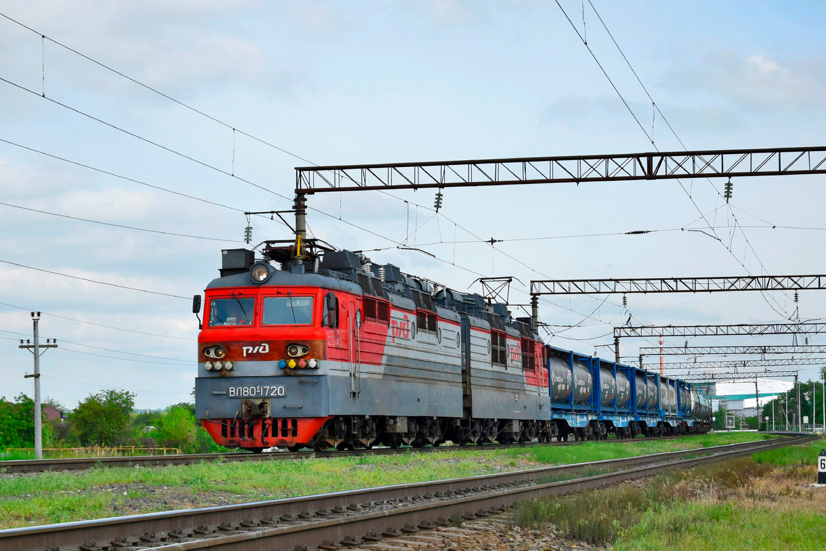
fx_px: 1377
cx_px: 413
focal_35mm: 60
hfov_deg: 33.4
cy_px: 276
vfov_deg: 22.6
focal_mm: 40
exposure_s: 1/1000
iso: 250
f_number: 7.1
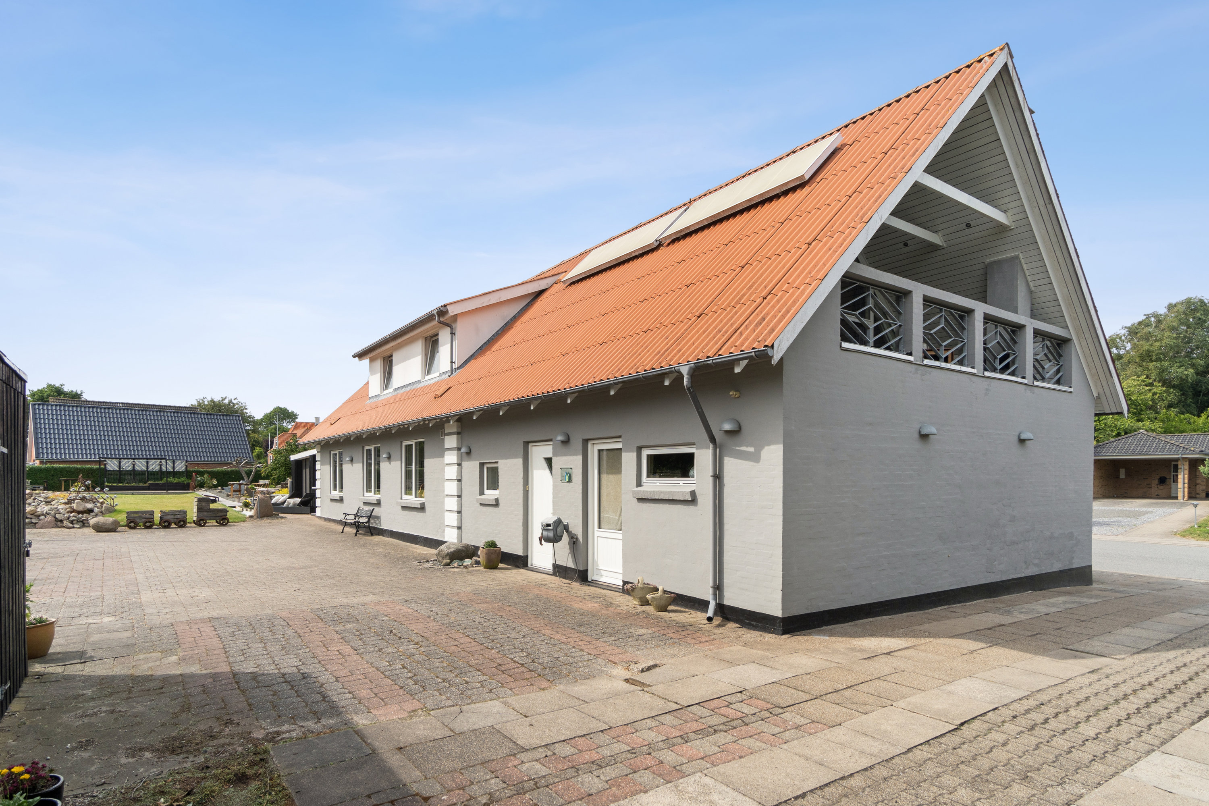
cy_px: 403
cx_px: 604
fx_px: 604
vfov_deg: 67.4
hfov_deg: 90.0
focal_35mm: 18
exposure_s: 1/400
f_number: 8
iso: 200
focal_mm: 12
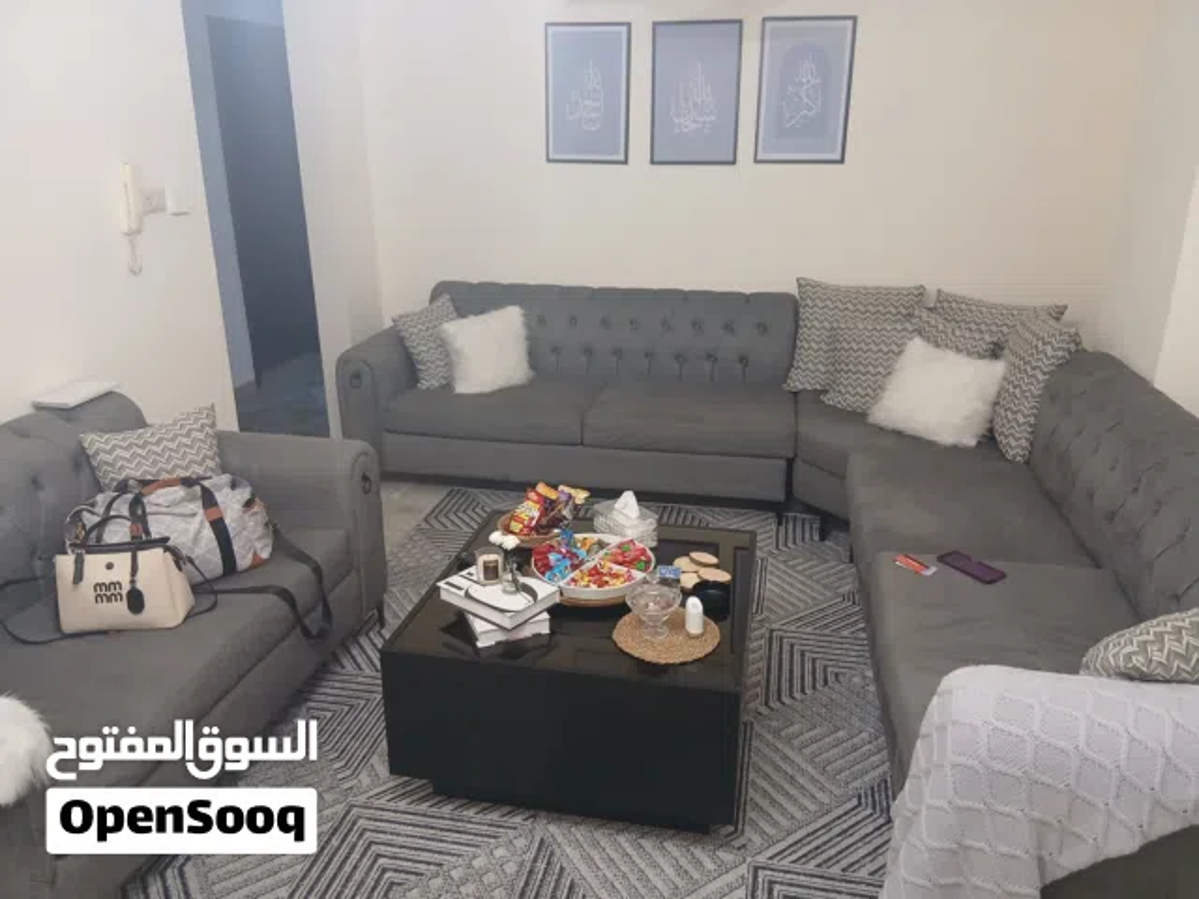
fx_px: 901
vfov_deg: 53.1
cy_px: 450
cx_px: 600
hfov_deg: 67.3
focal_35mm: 26
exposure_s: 1/33.3
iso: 200
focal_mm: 3.98
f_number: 1.8
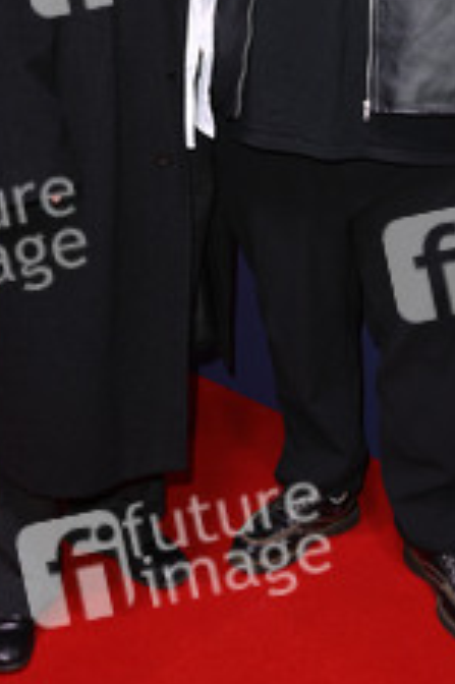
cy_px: 98
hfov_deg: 20.0
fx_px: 1291
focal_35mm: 68
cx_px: 263
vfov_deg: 28.8
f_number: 5.6
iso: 1000
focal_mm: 38
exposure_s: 1/250
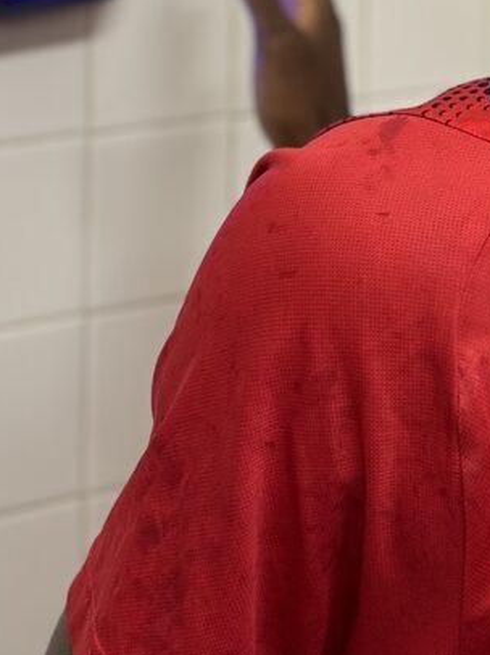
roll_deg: -1.0
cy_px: -303
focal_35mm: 142
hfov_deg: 10.4
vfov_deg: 13.2
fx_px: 2683
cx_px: 308
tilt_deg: -0.8
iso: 80
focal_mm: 6.86
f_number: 1.78
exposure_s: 1/50
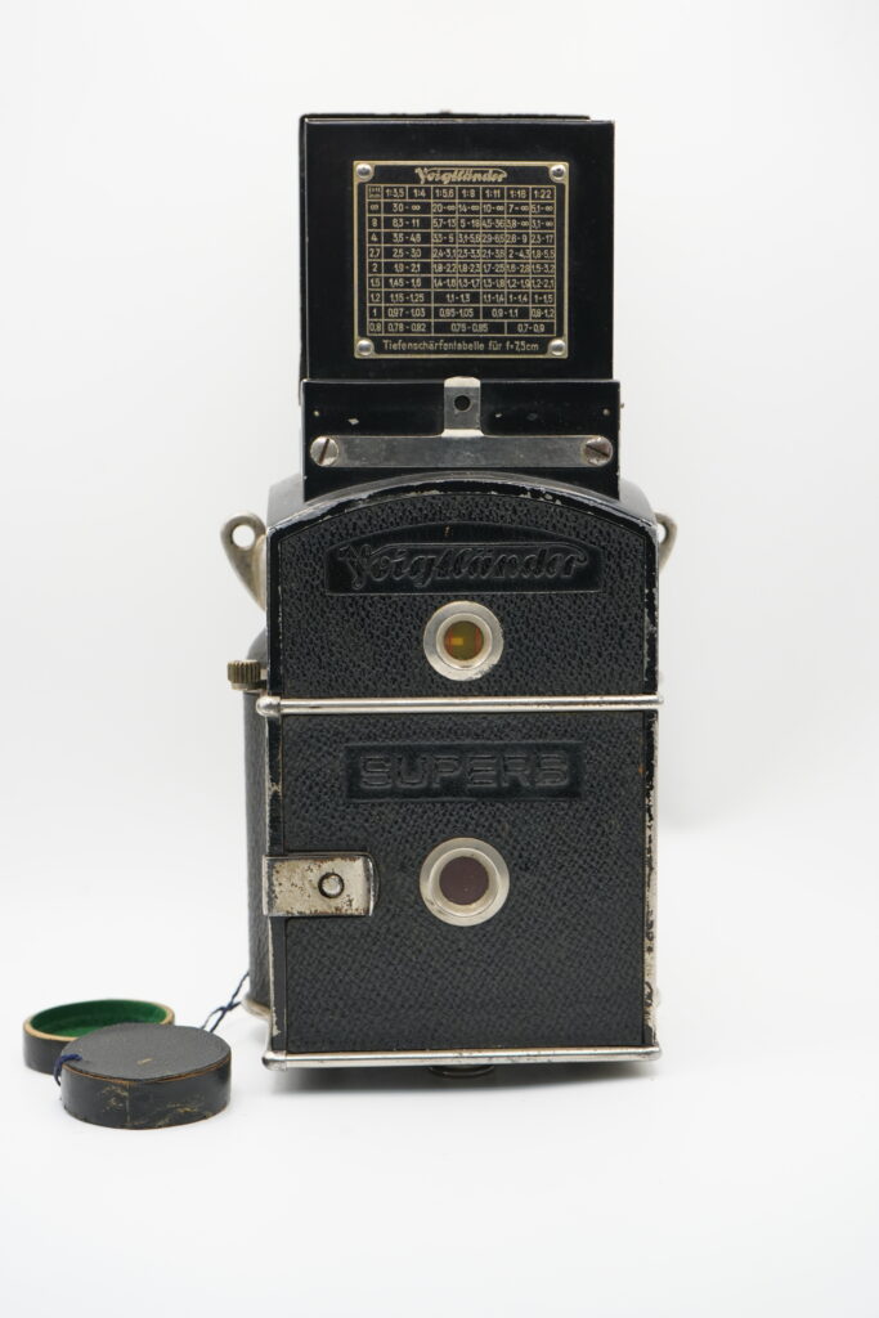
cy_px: 659
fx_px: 1904
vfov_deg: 38.2
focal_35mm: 52
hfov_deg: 26.0
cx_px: 440
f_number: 9
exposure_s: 1/125
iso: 2500
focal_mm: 52
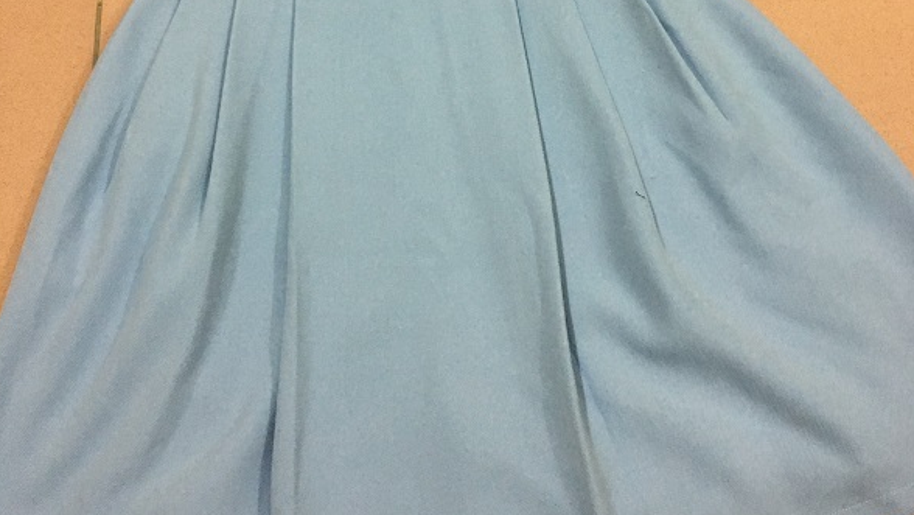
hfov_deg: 47.3
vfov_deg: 27.2
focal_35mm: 43
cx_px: 462
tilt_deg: -70.0
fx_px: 1042
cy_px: 106
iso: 200
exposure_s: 1/33
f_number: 2.2
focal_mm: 4.15
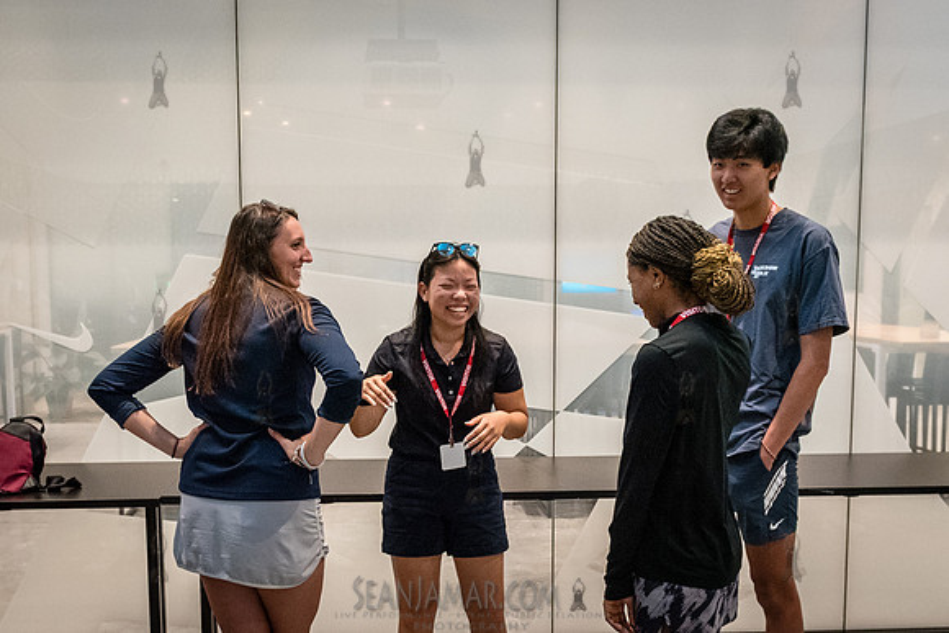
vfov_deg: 34.0
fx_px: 1031
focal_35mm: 39
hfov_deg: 49.4
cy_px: 382
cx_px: 452
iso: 6400
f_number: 3.5
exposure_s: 1/250
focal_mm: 24
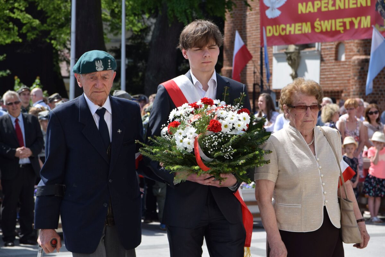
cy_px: 128
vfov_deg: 13.1
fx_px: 1124
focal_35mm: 105
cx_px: 192
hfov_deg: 19.4
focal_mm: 70
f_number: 6.3
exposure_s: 1/1600
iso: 400
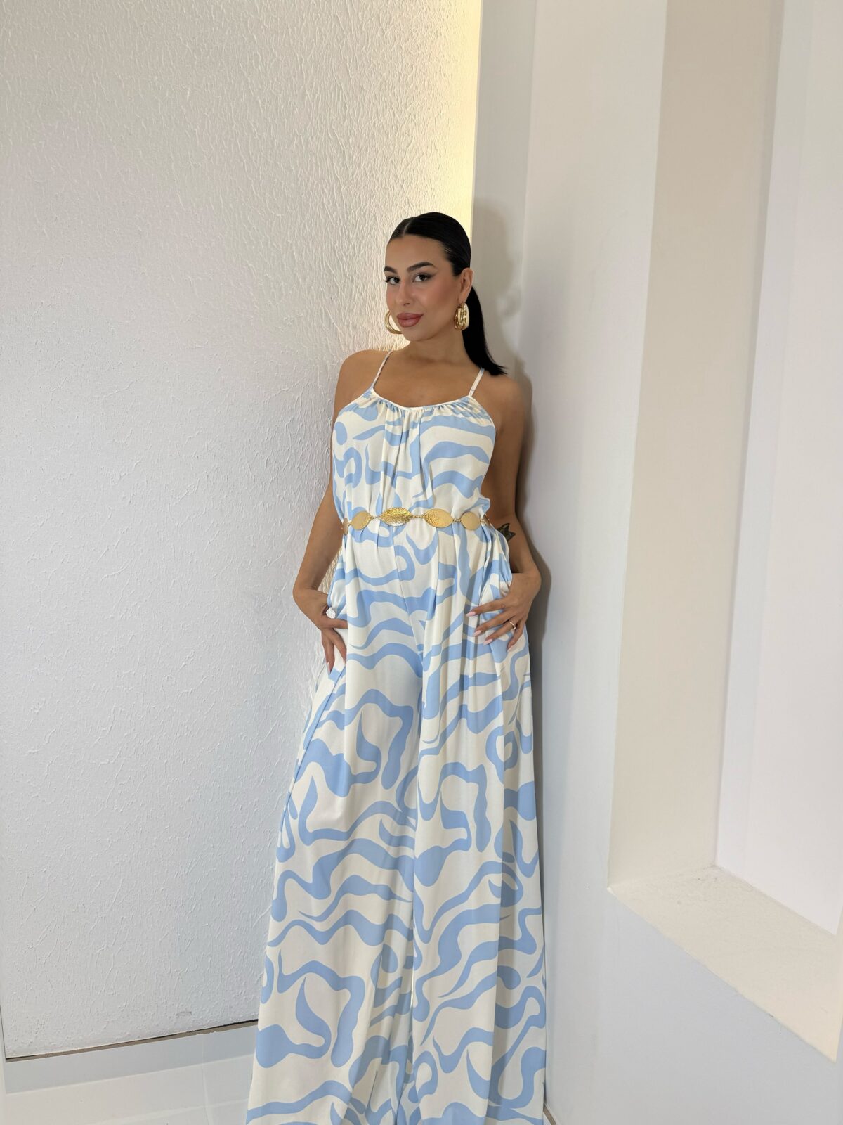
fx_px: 779
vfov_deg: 71.6
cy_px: 562
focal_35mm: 24
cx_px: 422
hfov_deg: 56.8
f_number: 1.78
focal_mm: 6.76
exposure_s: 1/335
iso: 80
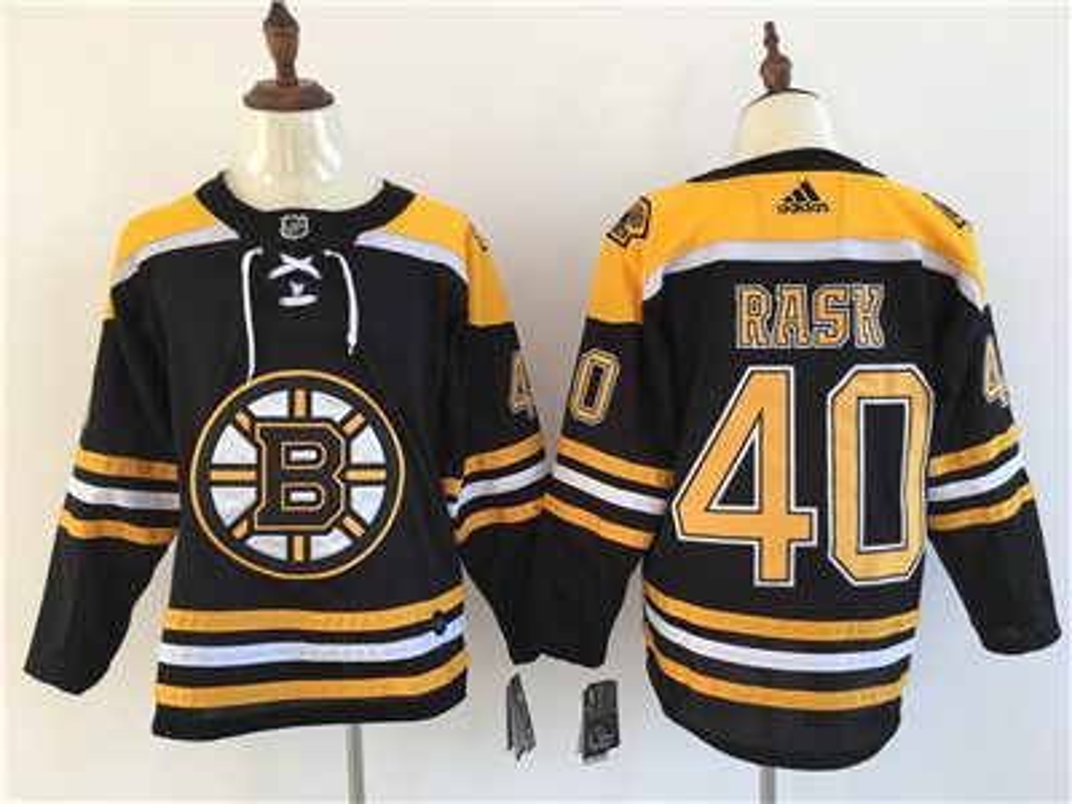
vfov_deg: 48.2
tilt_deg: -2.7
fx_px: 898
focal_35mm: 29
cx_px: 536
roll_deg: -0.1
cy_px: 402
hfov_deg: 61.7
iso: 40
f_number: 2.2
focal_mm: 4.15
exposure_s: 1/100
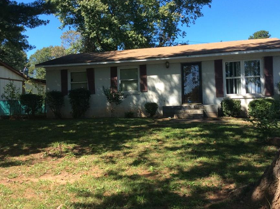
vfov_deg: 36.7
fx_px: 315
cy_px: 99
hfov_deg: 47.9
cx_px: 140
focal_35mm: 39
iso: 32
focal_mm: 3.3
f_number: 2.4
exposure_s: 1/602
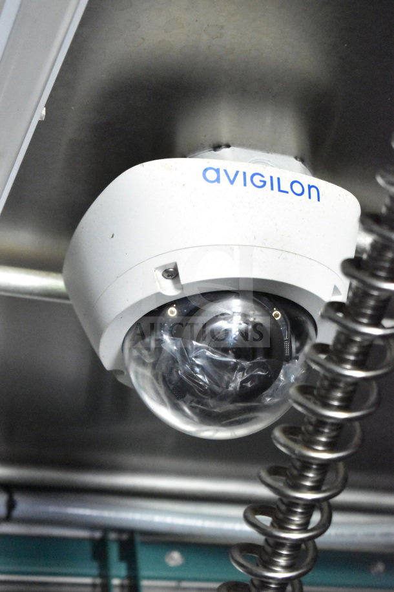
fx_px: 1280
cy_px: 296
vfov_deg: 26.0
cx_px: 197
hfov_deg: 17.5
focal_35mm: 78
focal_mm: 52
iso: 12800
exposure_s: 1/80
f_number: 5.6
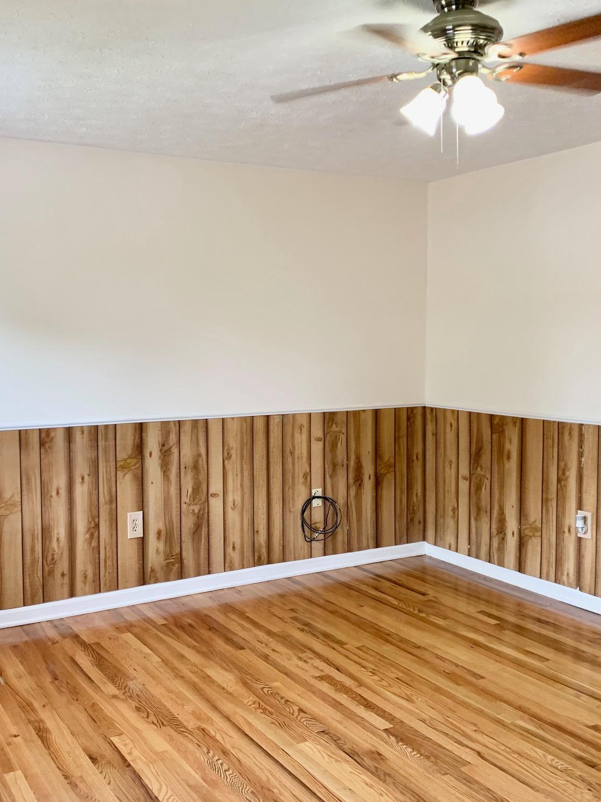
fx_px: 810
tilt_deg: -3.9
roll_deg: +0.8
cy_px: 402
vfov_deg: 52.6
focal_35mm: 35
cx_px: 241
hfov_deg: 40.5
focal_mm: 4.25
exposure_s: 1/60
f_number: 1.8
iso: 125
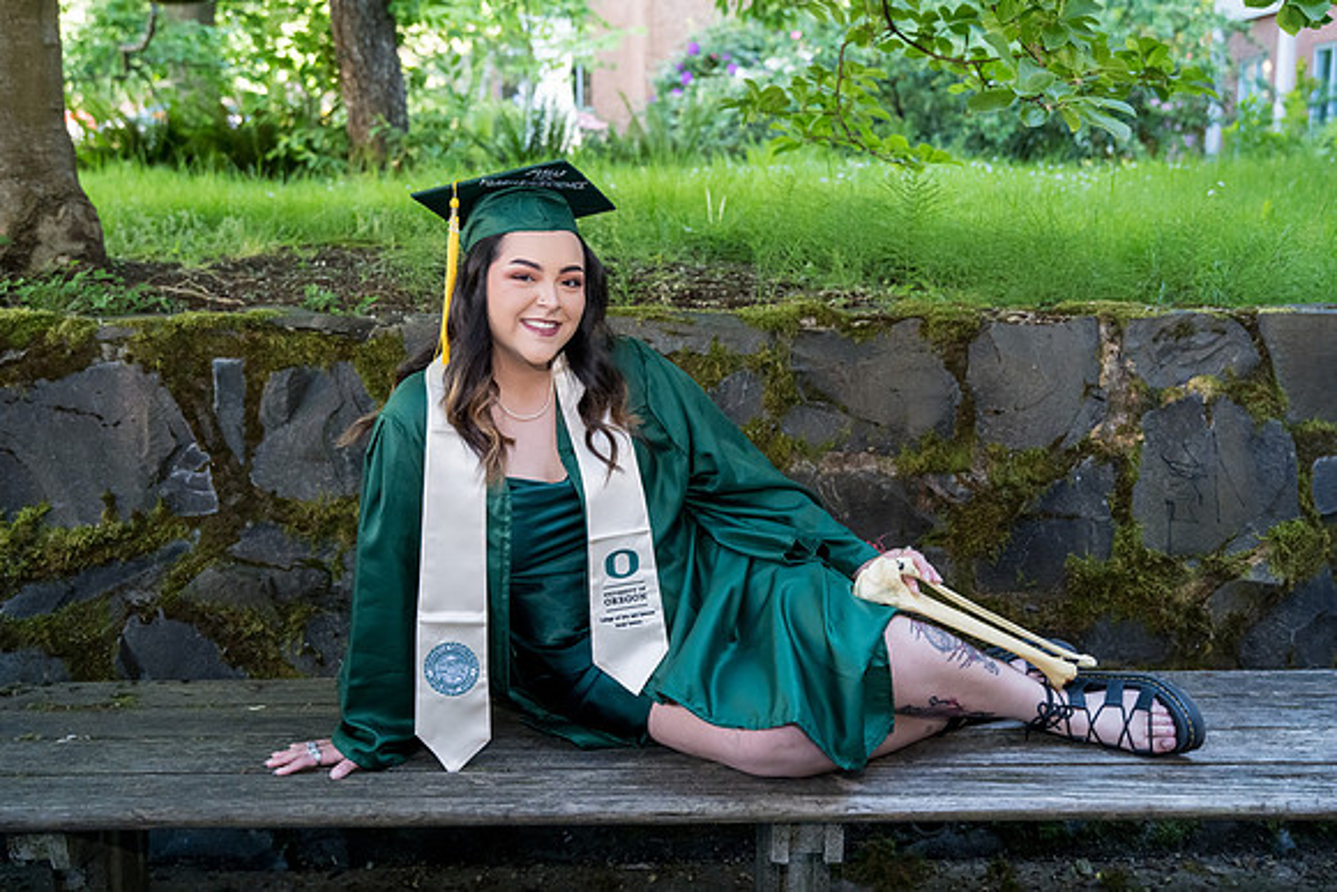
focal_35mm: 42
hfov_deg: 46.4
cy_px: 446
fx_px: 1560
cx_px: 668
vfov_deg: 31.9
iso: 2500
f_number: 4
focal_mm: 42
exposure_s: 1/320
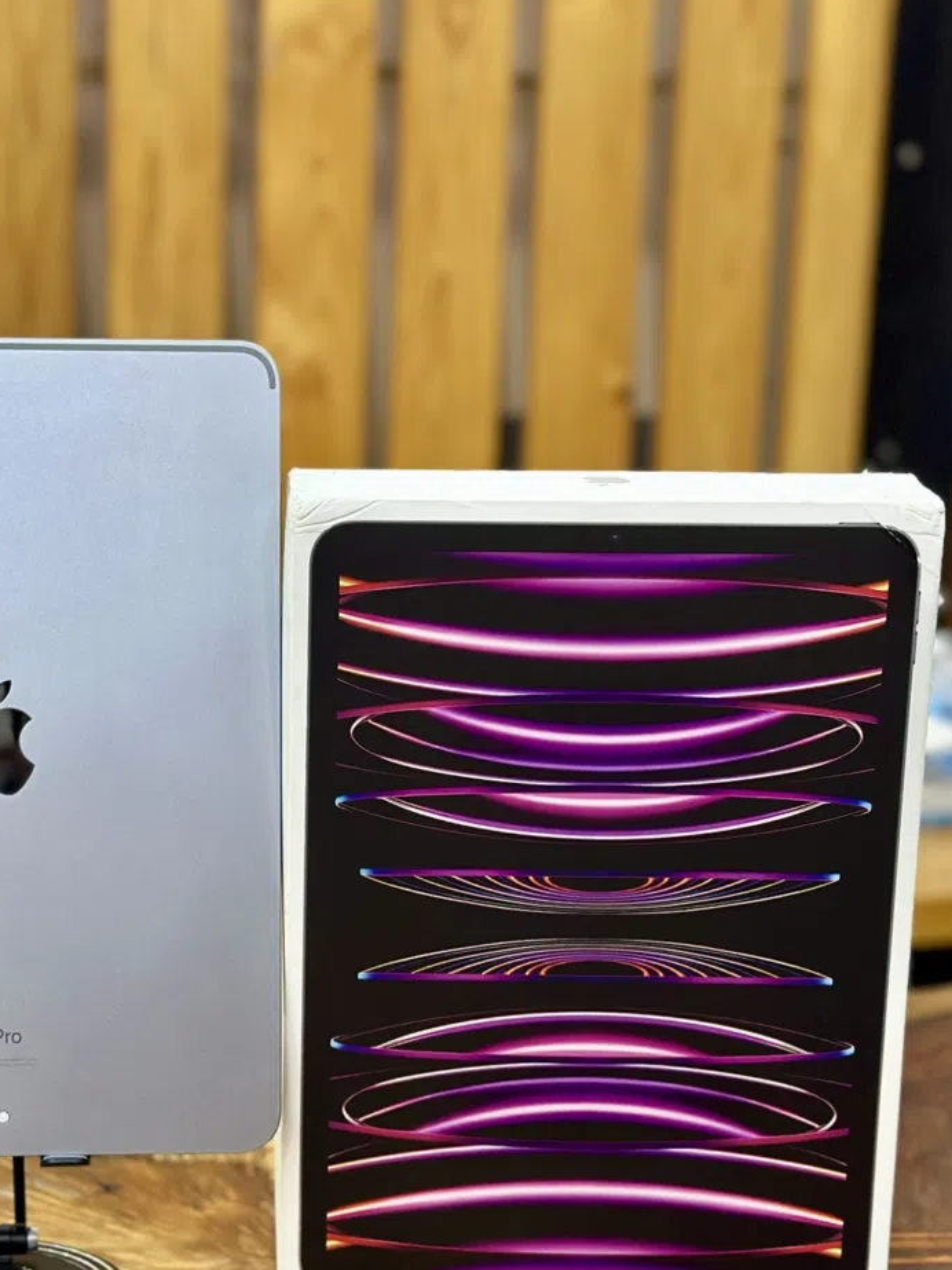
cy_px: 767
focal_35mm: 71
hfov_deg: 20.6
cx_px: 267
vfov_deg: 27.3
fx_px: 2604
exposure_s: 1/50
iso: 200
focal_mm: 6.86
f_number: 1.78
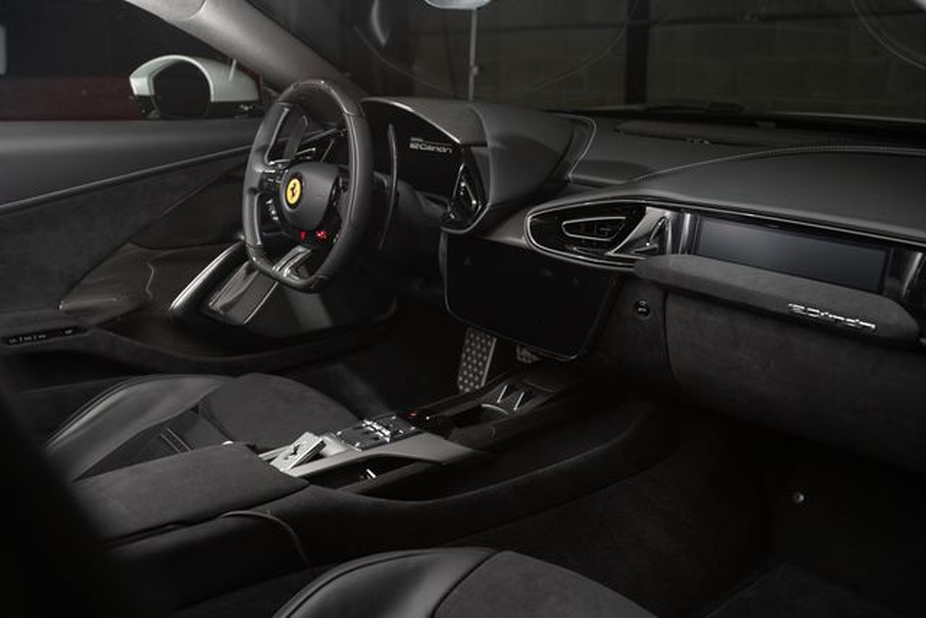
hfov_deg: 54.4
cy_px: 309
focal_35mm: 35
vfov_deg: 37.9
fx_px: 900
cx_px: 463
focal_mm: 35
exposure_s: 1/160
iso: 640
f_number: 3.5
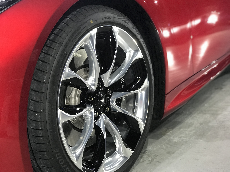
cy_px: 86
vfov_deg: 25.7
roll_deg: +4.7
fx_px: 379
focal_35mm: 57
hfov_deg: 33.8
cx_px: 115
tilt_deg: -12.6
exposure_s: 1/60
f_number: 2.8
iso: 250
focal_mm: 6.6
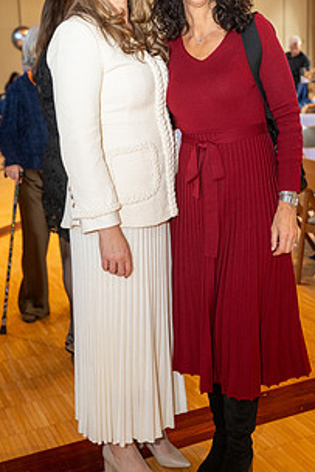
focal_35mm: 51
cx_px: 164
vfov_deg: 38.7
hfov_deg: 26.5
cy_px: 189
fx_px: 669
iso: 1000
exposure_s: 1/160
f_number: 2.8
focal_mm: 34.5
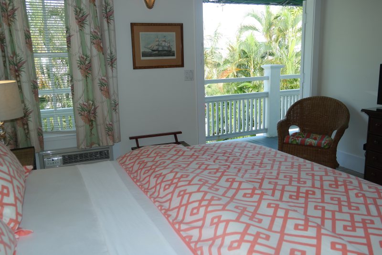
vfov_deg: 43.6
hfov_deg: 61.9
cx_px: 191
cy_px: 128
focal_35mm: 30
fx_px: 318
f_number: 4
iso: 100
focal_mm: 20
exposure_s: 1/80
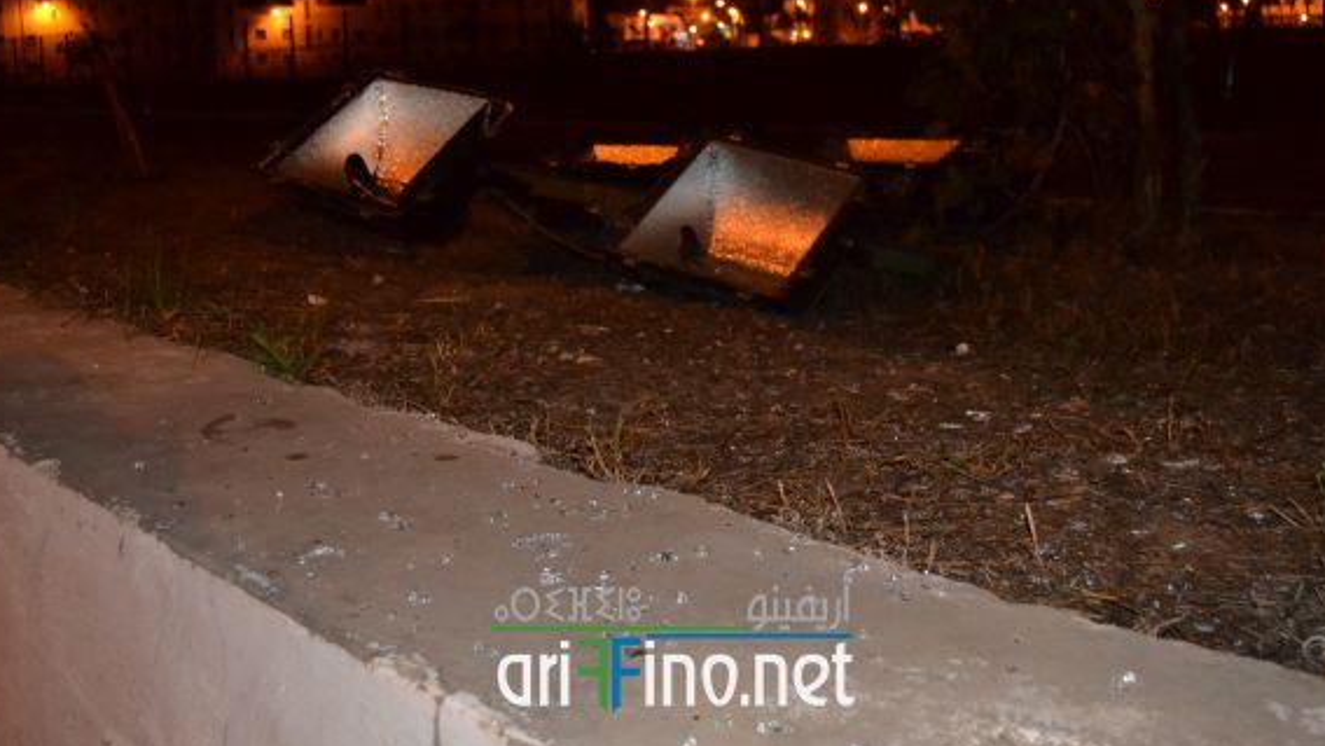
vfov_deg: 30.4
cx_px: 678
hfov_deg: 51.6
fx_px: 1370
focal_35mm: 39
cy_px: 320
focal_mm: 22
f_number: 4
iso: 3200
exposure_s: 1/60
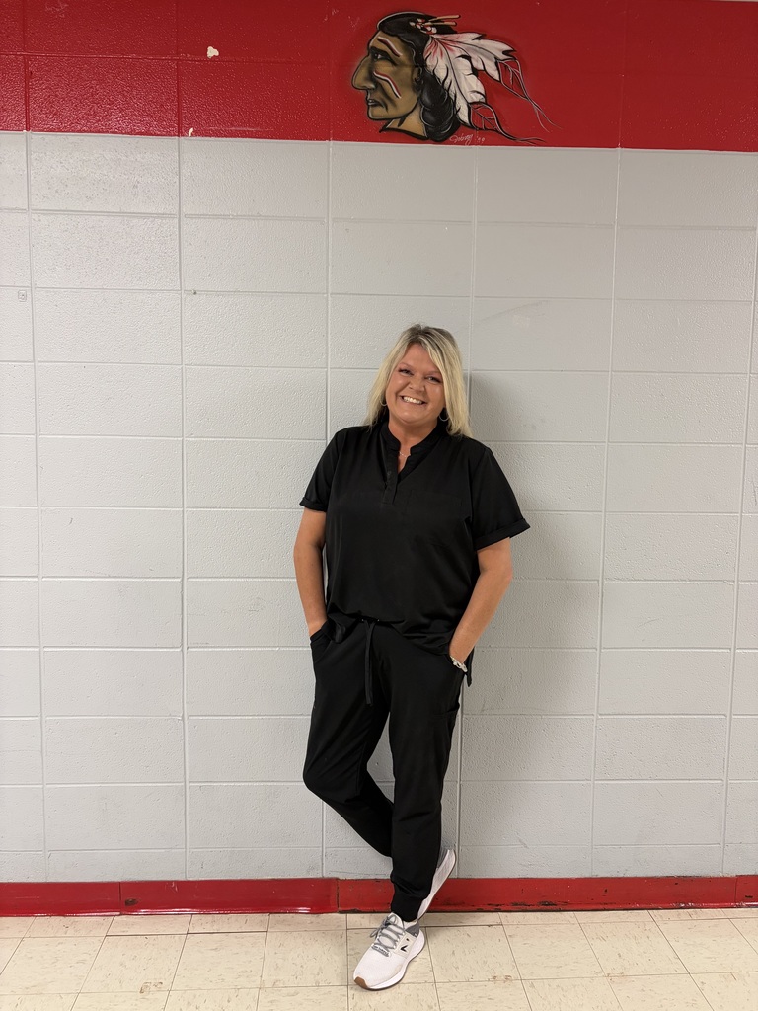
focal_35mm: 26
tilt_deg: -5.3
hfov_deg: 53.1
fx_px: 759
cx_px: 379
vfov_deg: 67.3
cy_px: 506
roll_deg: -0.2
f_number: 1.6
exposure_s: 1/60
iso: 160
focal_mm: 5.96
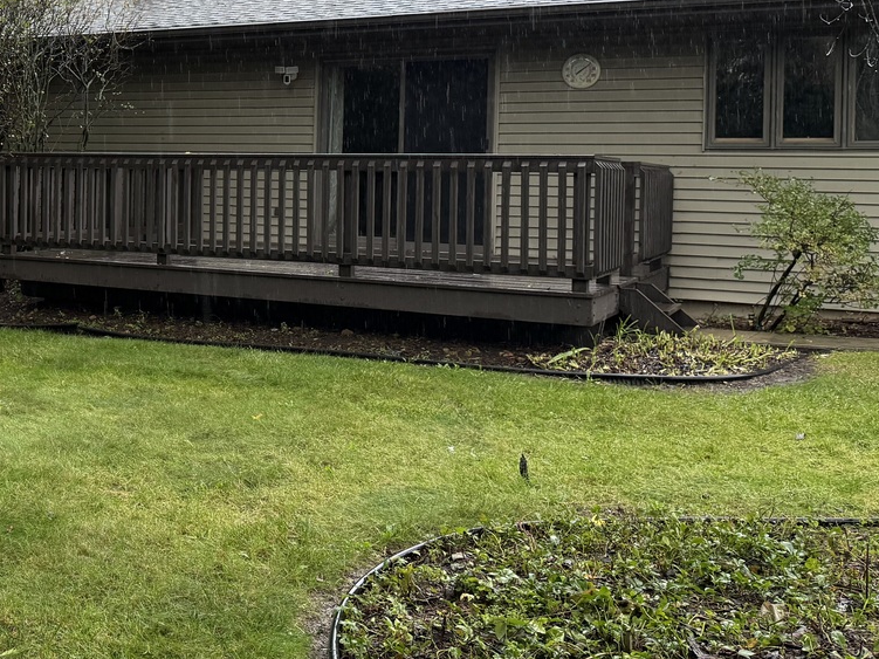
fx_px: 1168
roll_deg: -0.3
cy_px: 179
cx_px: 73
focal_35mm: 46
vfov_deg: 31.1
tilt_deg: +0.5
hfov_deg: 38.2
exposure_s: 1/200
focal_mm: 6.76
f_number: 1.78
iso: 200
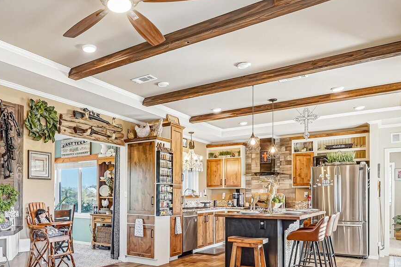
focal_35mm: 31
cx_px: 119
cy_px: 195
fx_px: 345
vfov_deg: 41.4
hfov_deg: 58.3
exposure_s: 1/15
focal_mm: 16.5
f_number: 8
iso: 400
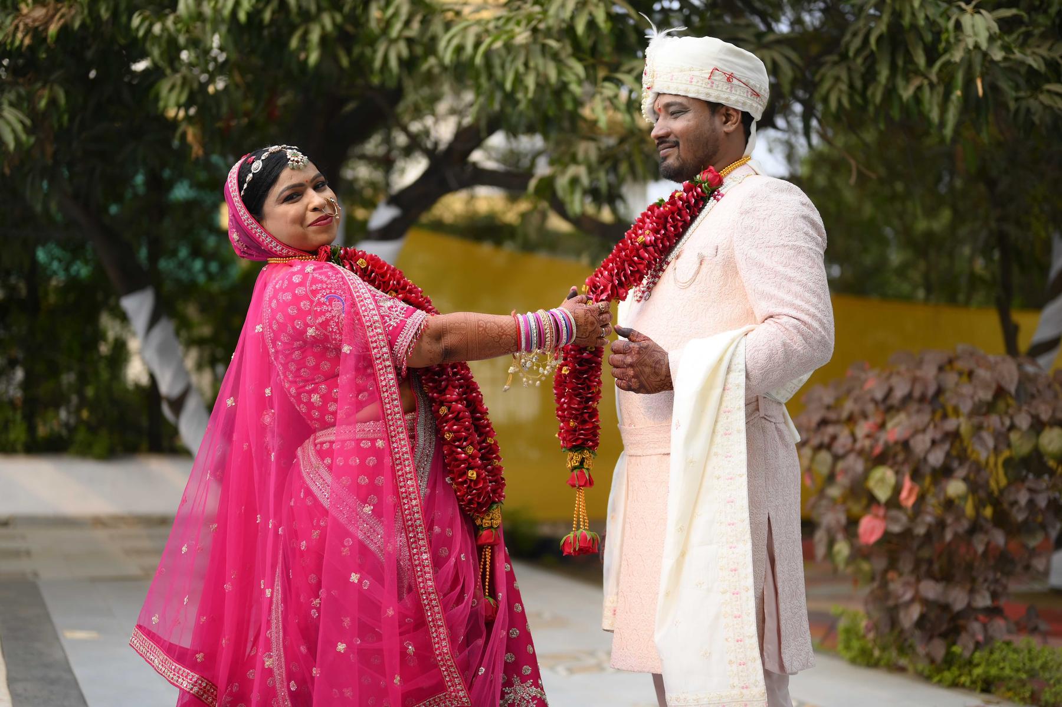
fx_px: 1474
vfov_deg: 27.0
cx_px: 531
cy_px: 354
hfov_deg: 39.6
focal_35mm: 50
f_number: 1.8
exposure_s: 1/800
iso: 160
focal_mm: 50
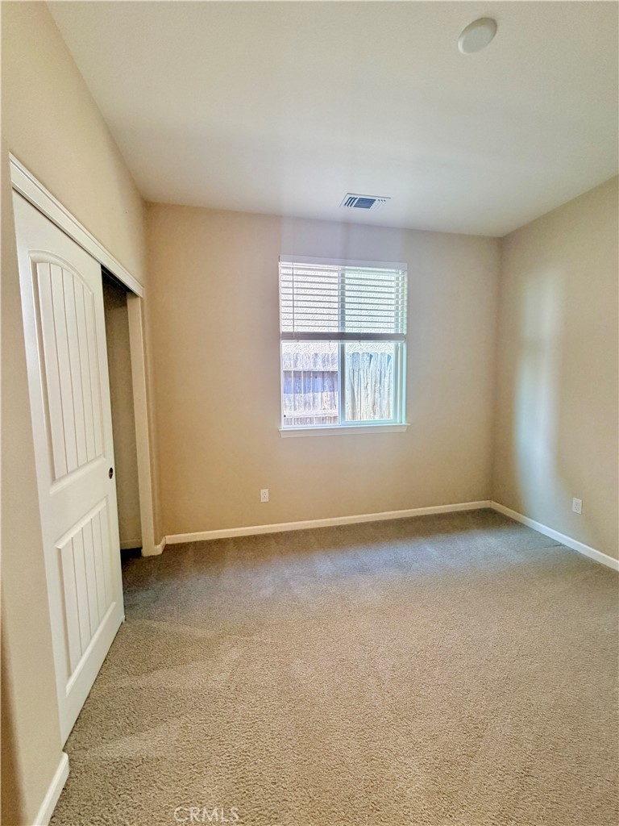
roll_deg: +0.2
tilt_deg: -5.5
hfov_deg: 85.7
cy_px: 413
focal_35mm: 14
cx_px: 310
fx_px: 334
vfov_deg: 102.1
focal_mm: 2.22
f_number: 2.2
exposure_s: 1/60
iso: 250
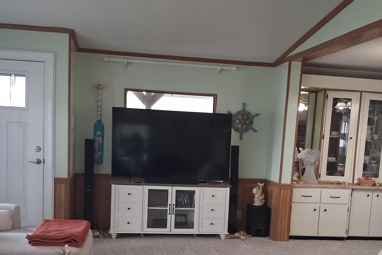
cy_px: 205
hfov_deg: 43.5
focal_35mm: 45
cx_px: 217
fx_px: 477
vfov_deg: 29.2
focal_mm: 4
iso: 400
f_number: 1.8
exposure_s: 1/60
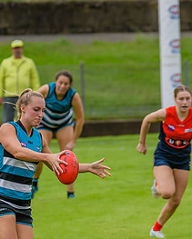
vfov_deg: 2.5
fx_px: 5467
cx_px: 34
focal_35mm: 771
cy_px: 157
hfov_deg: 2.0
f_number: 6.3
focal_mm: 290
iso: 800
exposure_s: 1/2000
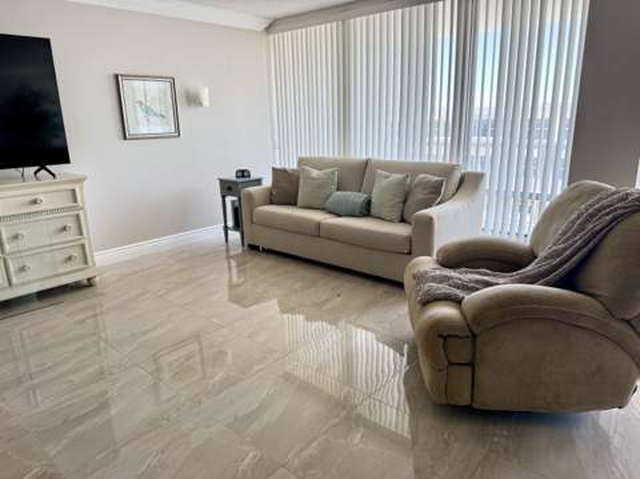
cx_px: 320
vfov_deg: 56.7
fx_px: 443
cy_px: 240
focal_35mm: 24
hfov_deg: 71.7
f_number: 1.78
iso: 100
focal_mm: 6.76
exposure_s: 1/250
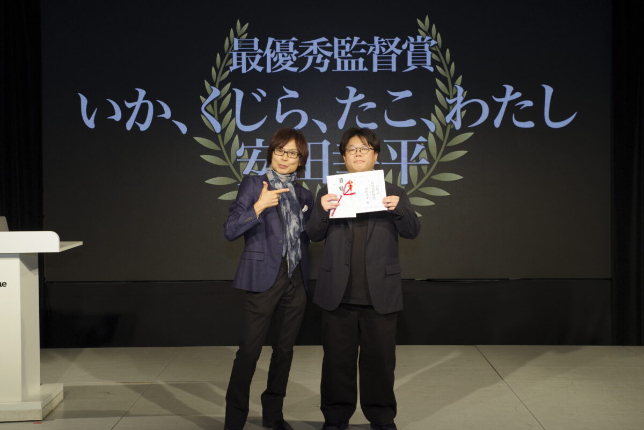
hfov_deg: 41.1
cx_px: 322
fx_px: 859
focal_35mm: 48
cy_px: 215
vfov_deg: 28.1
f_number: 8
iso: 1600
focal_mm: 48
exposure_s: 1/200
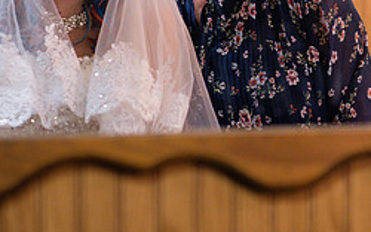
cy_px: -17
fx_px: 2031
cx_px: 364
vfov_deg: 6.5
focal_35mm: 201
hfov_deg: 10.4
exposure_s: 1/125
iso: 1000
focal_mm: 85
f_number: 2.8
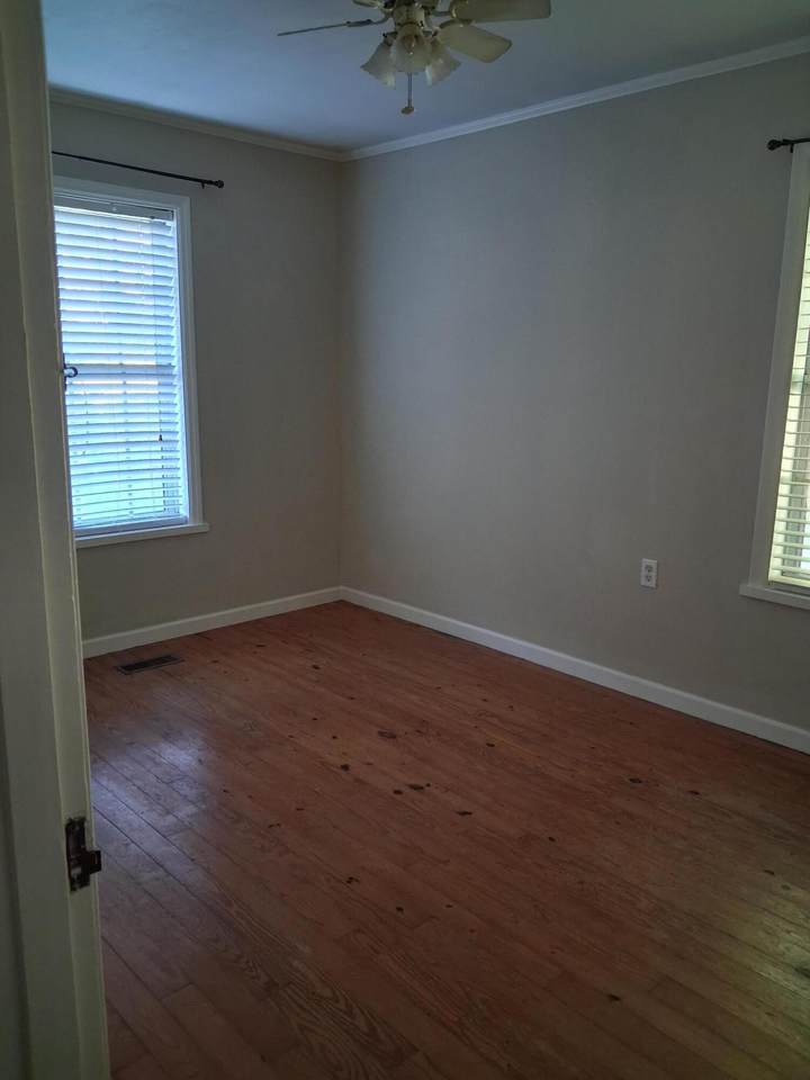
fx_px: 842
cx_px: 405
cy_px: 540
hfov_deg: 51.4
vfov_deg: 65.3
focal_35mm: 27
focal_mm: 4
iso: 500
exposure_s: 1/50
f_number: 1.8
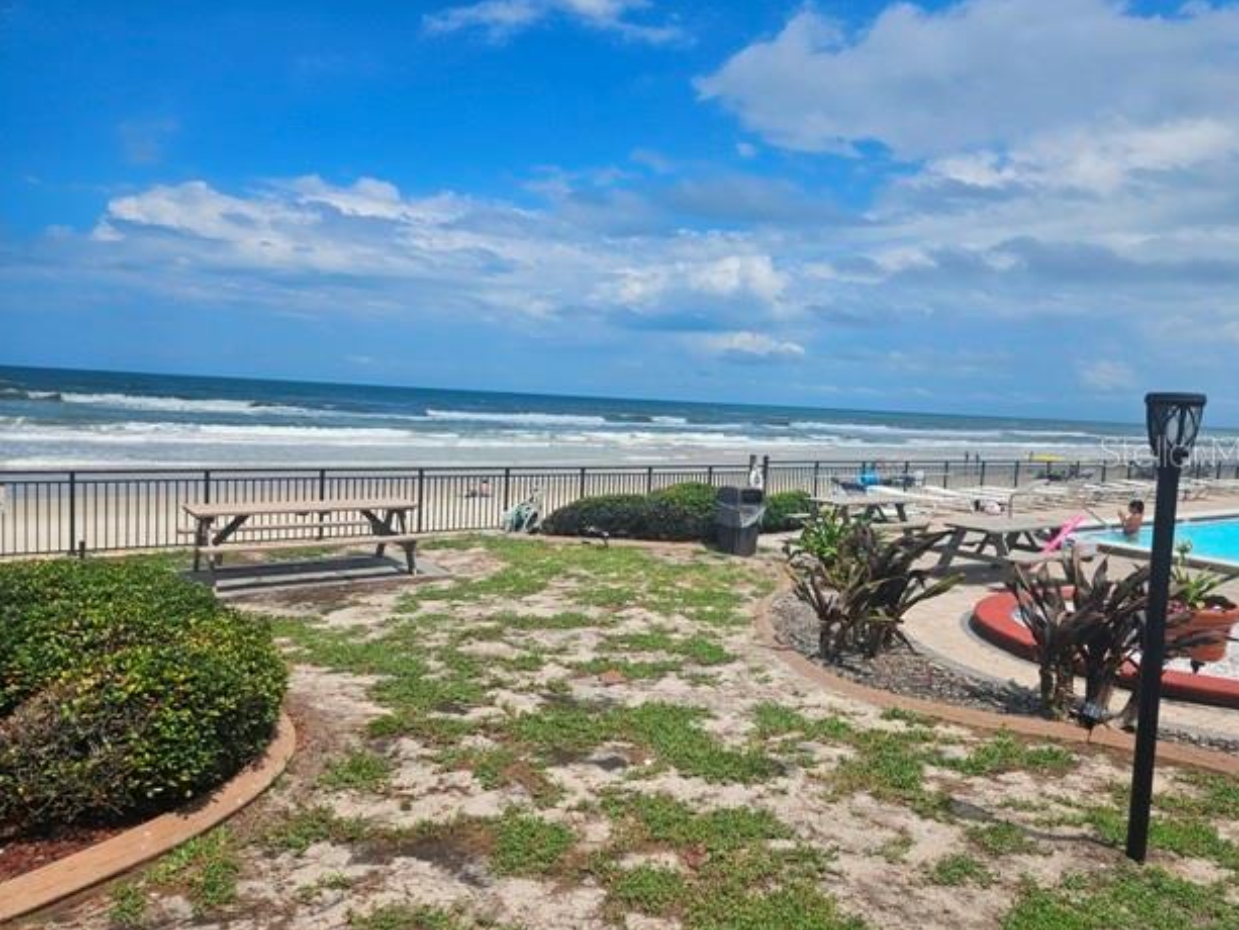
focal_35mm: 24
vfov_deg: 56.8
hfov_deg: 71.6
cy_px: 451
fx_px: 859
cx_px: 643
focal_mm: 5.4
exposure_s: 1/3657
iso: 25
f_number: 1.8
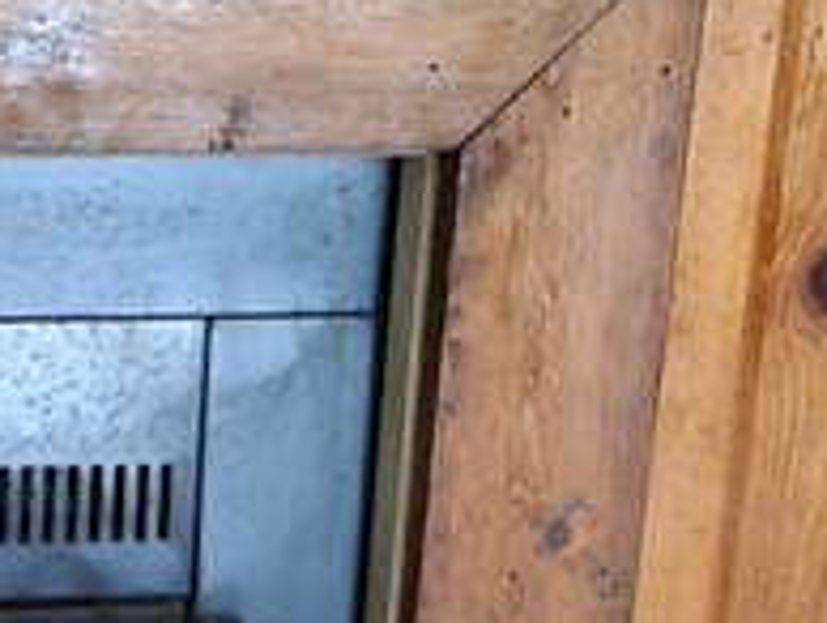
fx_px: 3277
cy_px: 806
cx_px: -426
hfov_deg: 13.5
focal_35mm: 137
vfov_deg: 10.6
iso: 1600
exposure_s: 1/8
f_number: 1.8
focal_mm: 5.4
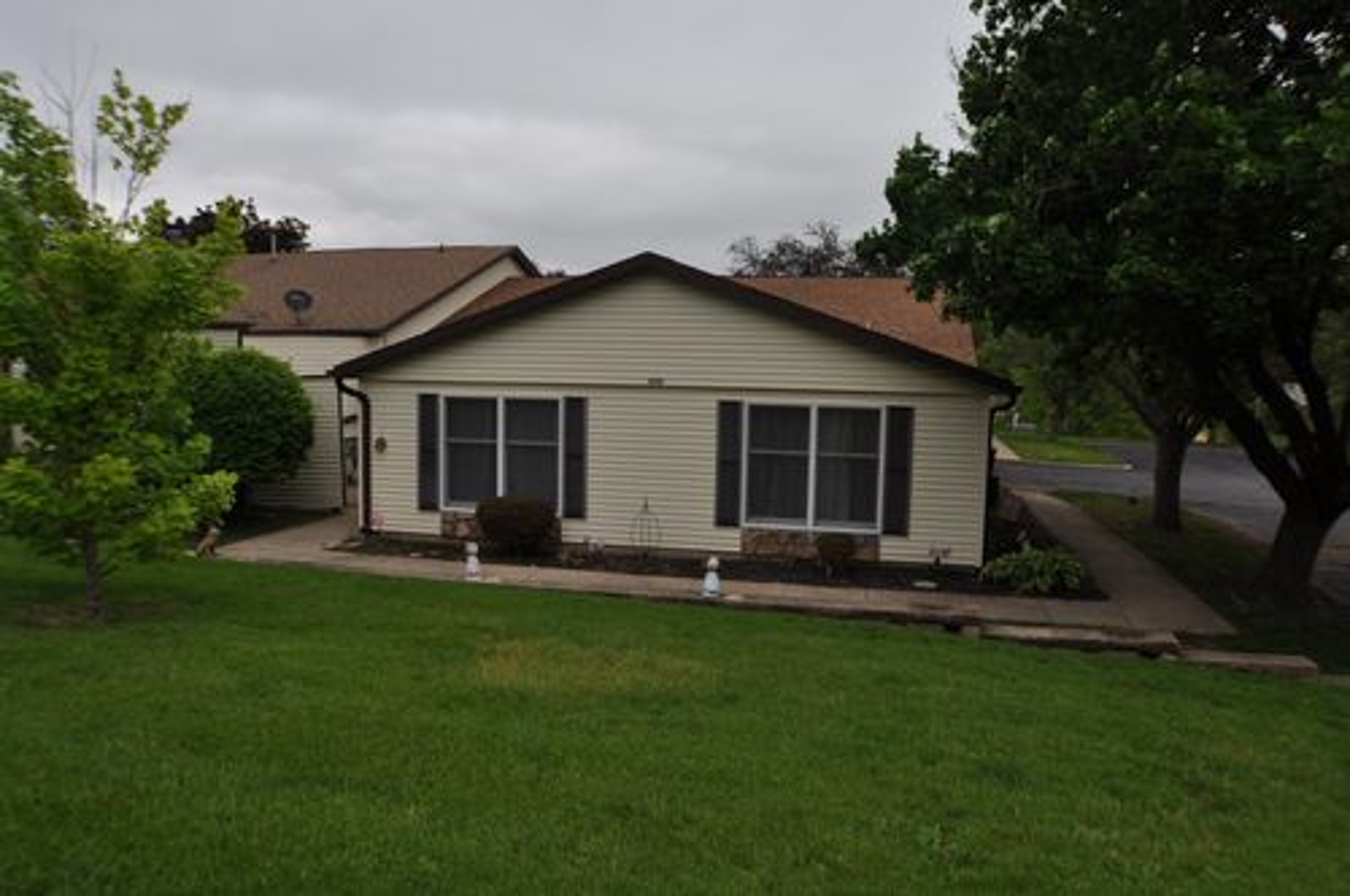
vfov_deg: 38.3
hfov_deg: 55.2
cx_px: 675
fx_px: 1292
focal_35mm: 34
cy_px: 448
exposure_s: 1/200
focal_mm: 23
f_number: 10
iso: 200
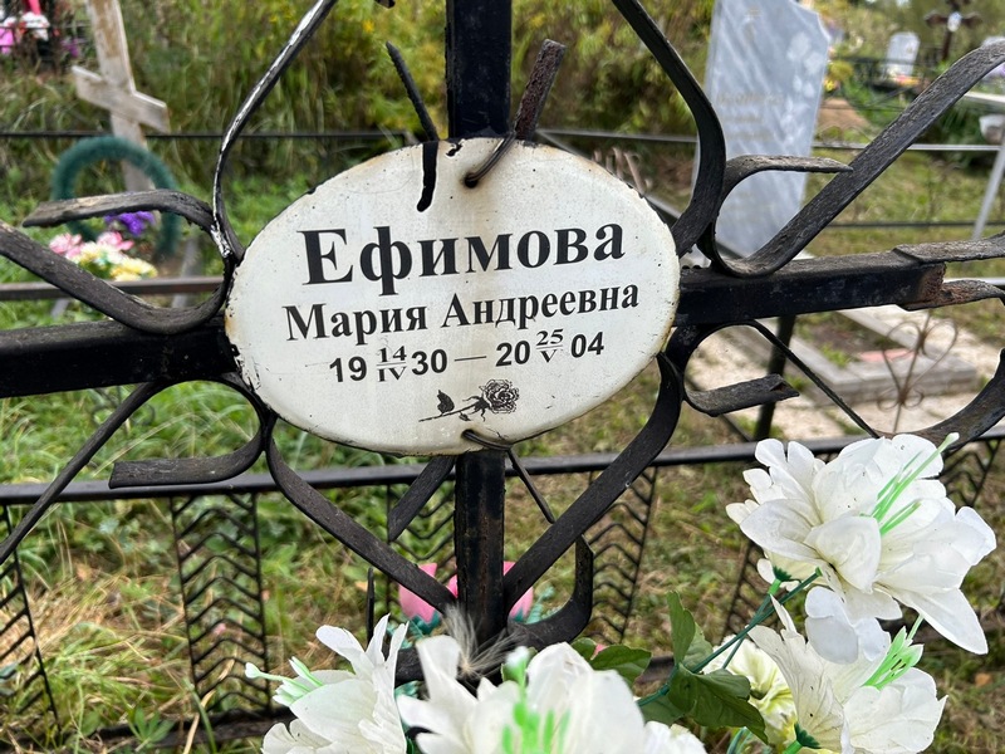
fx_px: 755
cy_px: 377
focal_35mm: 26
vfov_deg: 53.1
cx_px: 502
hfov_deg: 67.3
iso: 50
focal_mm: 5.7
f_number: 1.5
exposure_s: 1/1183
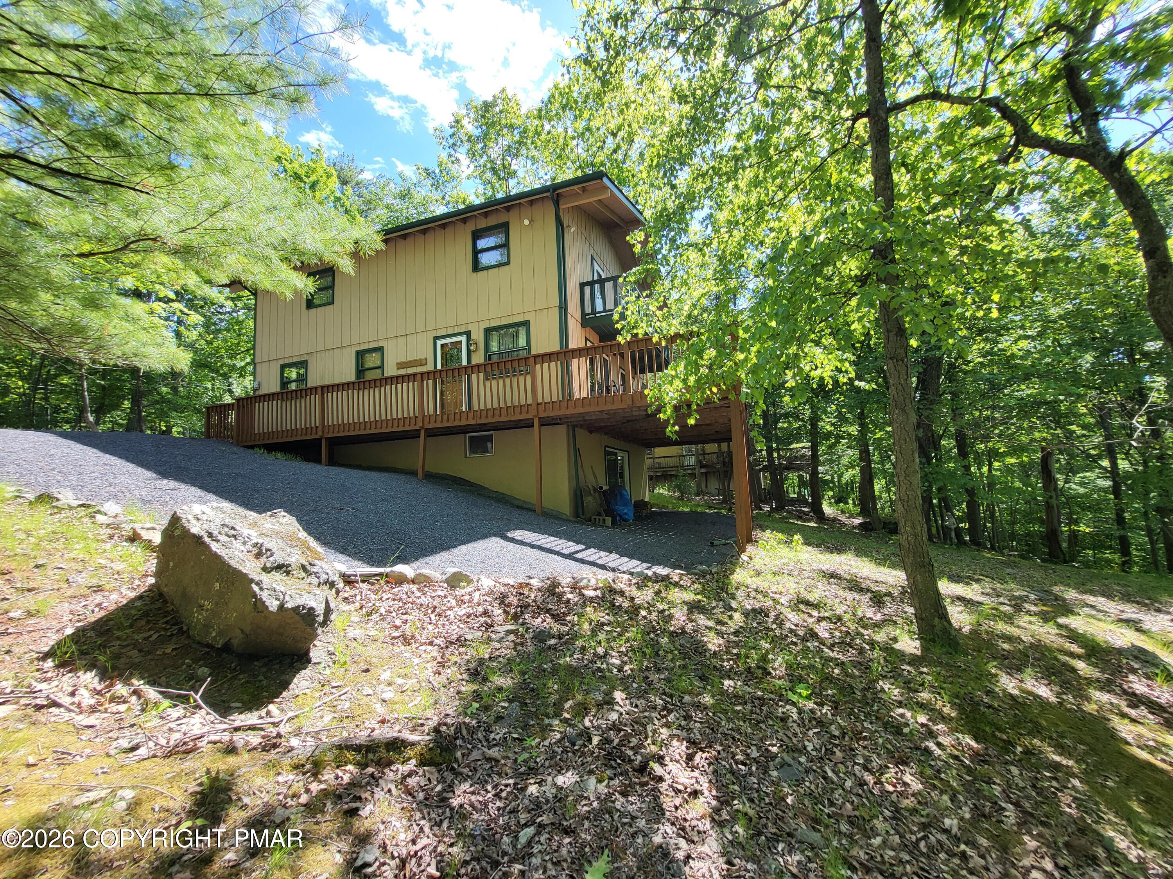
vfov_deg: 89.9
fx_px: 441
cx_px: 586
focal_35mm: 13
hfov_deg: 106.2
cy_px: 440
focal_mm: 1.74
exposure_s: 1/279
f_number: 2.2
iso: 32
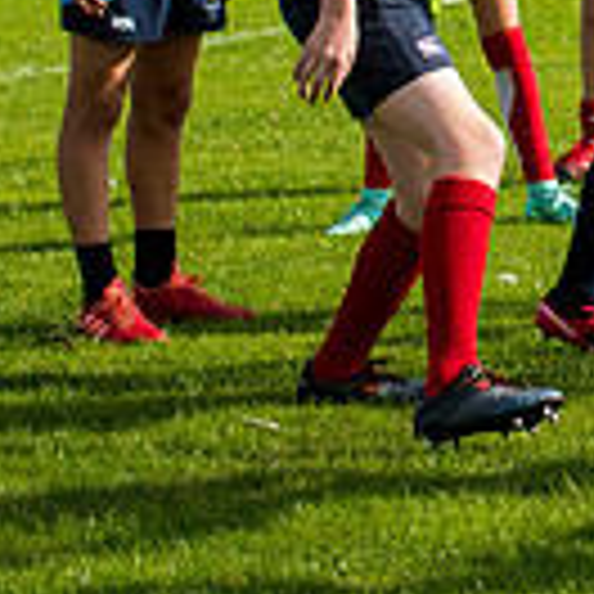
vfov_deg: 4.7
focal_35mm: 367
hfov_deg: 4.7
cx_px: 1080
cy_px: -268
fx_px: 7125
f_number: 4
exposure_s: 1/1250
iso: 250
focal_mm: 86
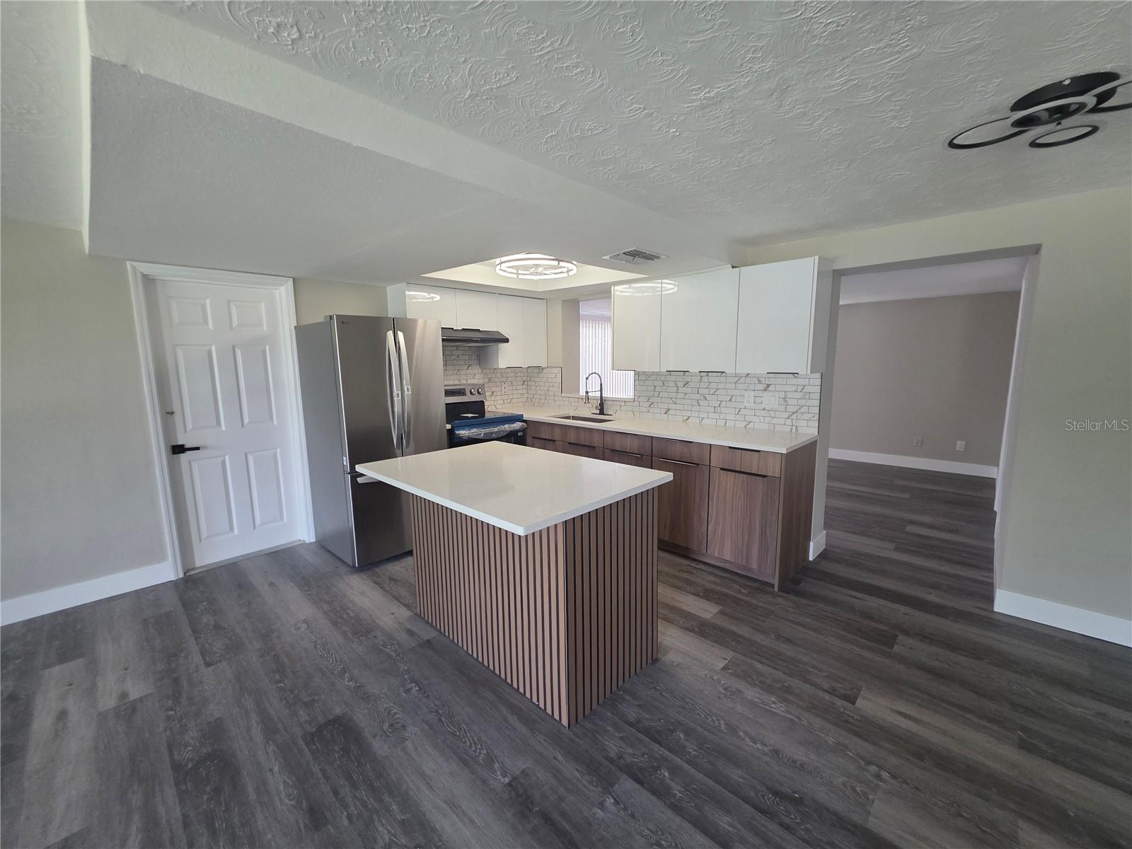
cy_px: 424
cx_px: 566
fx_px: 425
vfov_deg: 89.9
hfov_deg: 106.2
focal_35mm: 13
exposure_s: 1/120
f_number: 1.9
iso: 200
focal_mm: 2.2
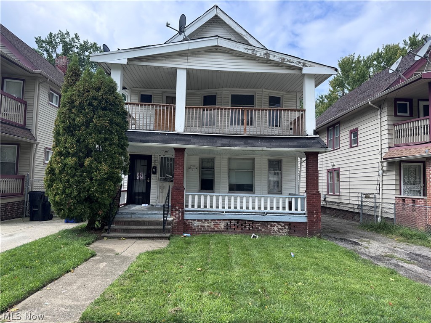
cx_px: 216
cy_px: 162
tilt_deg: +4.9
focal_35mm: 24
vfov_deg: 56.8
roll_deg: -1.7
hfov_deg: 71.6
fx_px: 299
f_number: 1.78
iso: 80
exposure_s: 1/1818
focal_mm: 6.76
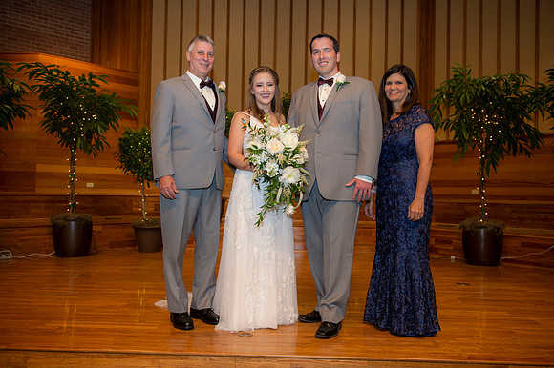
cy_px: 184
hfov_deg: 58.7
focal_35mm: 32
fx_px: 492
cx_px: 277
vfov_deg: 41.1
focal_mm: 32
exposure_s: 1/160
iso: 800
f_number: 3.5
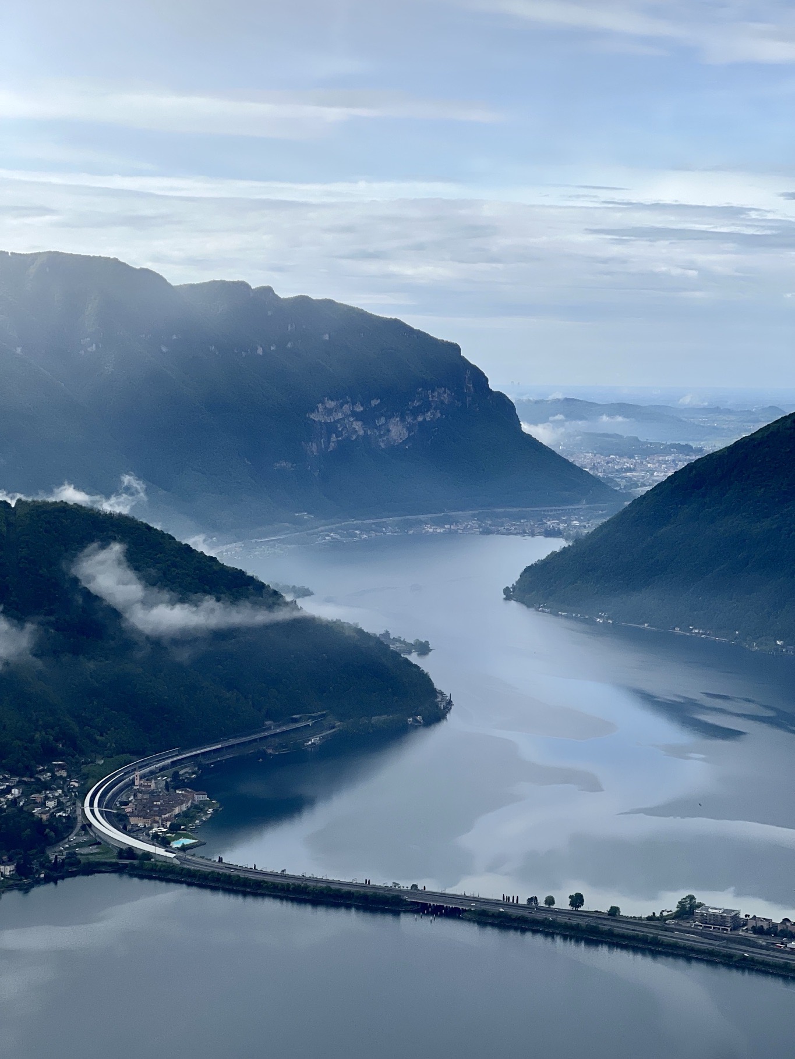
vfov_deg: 25.3
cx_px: 398
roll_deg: -0.4
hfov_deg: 19.1
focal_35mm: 77
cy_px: 530
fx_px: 2358
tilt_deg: -4.5
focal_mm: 9
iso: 32
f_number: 2.8
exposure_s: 1/943
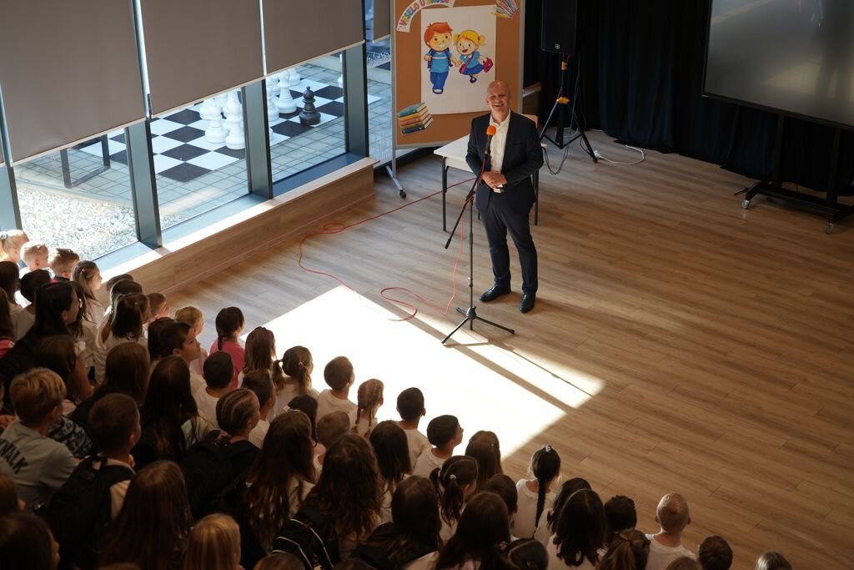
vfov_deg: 23.8
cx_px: 427
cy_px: 285
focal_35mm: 57
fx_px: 1352
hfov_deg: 35.0
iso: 250
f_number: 5
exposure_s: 1/60
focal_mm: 57
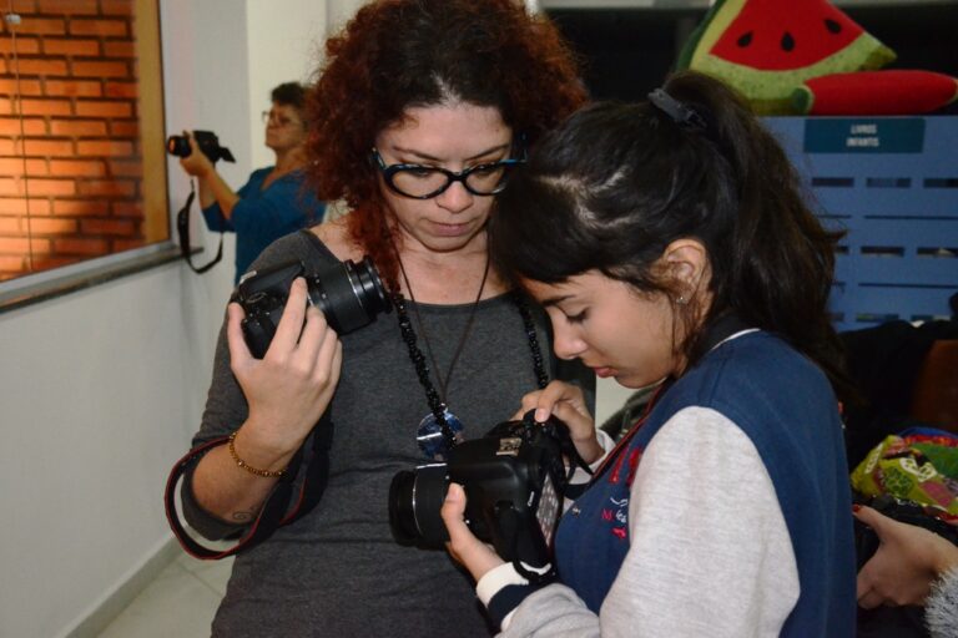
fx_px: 1197
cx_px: 479
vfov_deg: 29.9
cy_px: 319
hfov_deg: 43.6
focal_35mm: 45
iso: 3200
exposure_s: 1/250
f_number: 4
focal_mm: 30
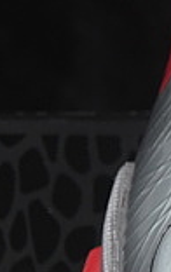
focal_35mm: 529
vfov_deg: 4.0
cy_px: 138
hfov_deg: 2.5
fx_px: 3930
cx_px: 560
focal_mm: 50
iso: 160
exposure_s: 1/80
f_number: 7.1
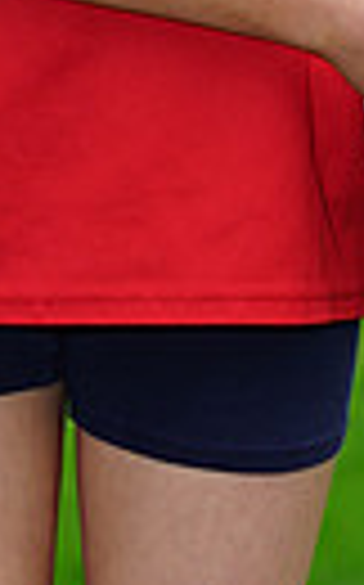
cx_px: 171
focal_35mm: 780
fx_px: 12408
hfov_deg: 1.7
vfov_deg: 2.7
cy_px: -418
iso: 200
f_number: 5.6
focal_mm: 171
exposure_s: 1/125
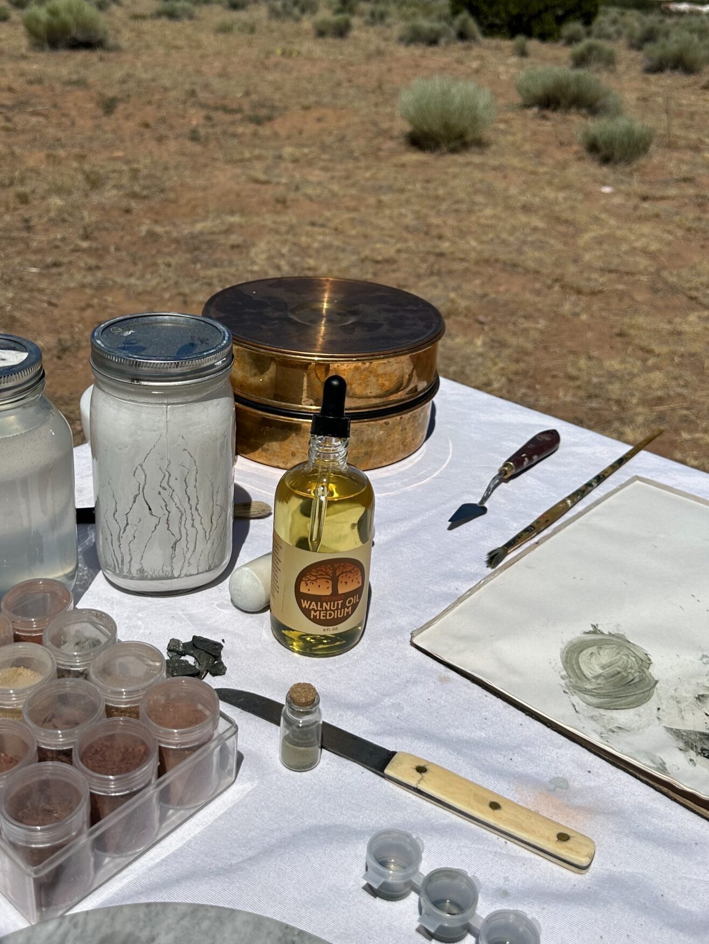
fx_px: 955
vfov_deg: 52.4
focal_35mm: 35
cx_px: 301
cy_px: 396
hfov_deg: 40.6
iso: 80
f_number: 1.78
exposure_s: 1/18519
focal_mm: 6.86
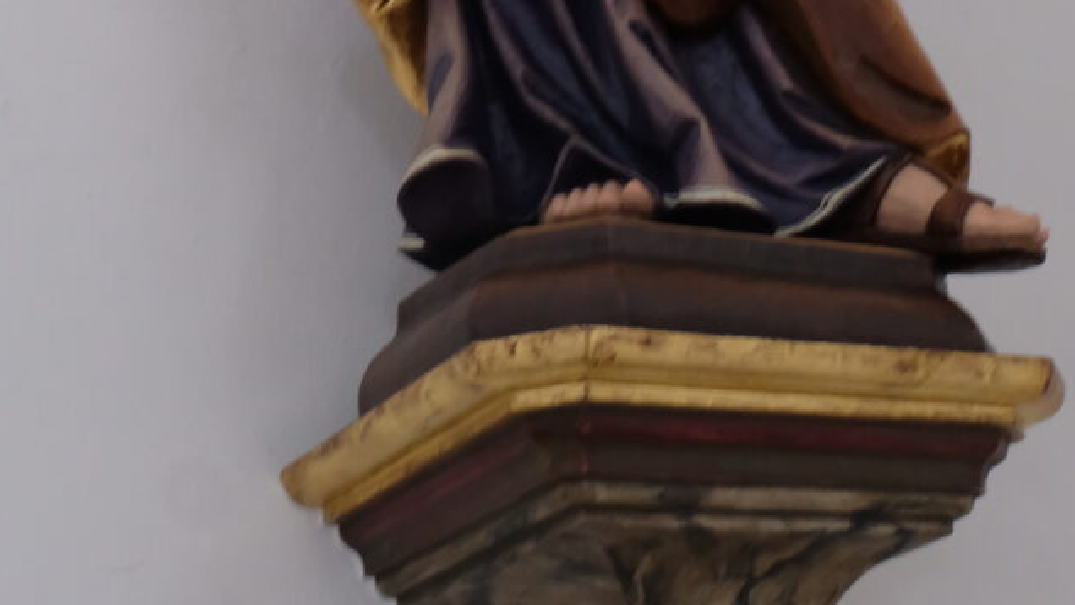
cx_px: 644
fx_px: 2366
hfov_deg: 25.5
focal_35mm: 83
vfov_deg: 14.1
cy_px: -125
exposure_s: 1/14
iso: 3200
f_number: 4.5
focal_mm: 28.2
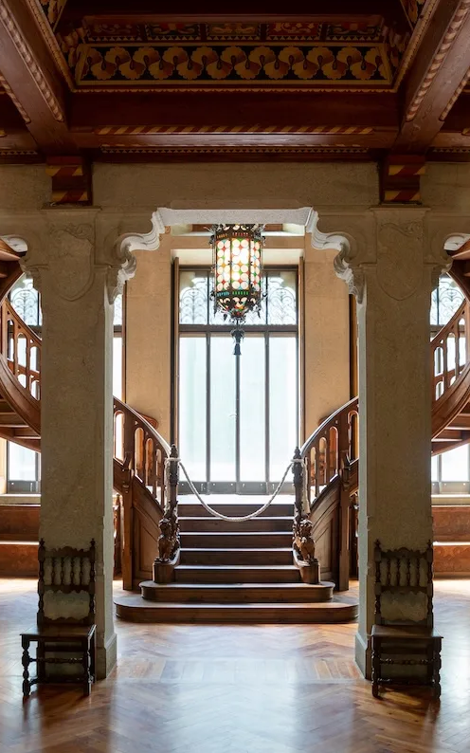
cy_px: 377
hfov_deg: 16.9
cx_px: 227
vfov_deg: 26.8
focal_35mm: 77
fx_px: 1579
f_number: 3.5
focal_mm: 50
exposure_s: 1/40
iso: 250
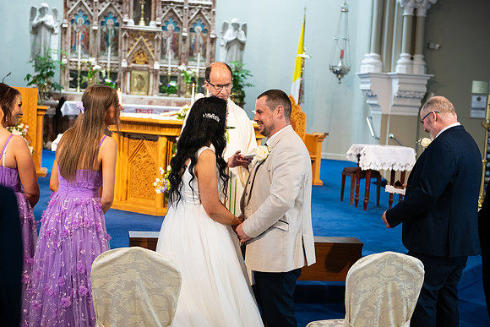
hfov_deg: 34.5
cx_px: 245
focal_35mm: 58
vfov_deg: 23.4
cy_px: 164
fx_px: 790
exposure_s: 1/160
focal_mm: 58
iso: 800
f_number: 3.5
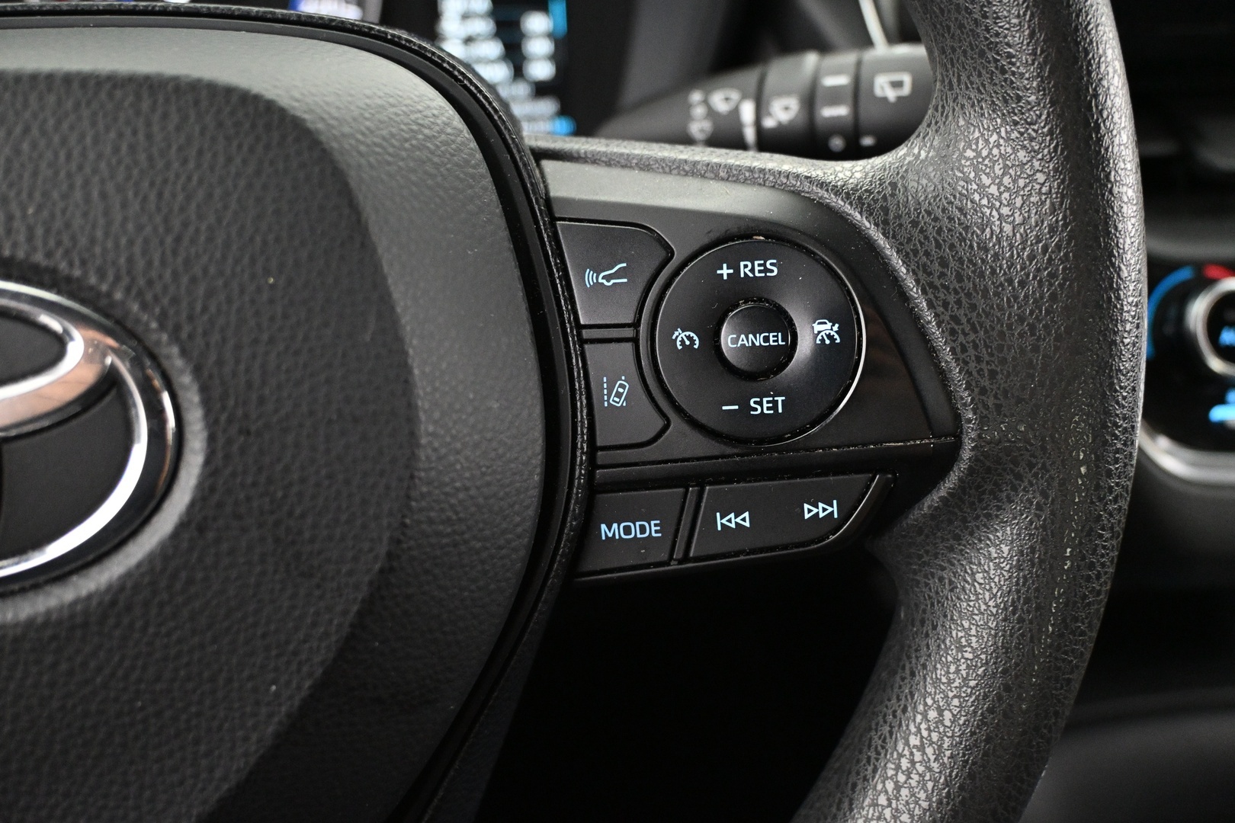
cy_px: 412
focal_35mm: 34
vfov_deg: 39.1
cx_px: 618
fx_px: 1158
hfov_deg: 56.1
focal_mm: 22.5
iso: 4000
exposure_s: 1/15
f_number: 4
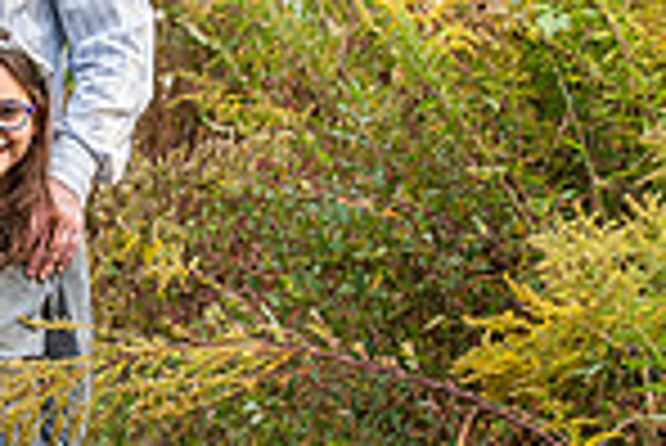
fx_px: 5815
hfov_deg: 6.5
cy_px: 38
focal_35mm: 314
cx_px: -189
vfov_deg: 4.4
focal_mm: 80
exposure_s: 1/800
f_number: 3.2
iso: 500
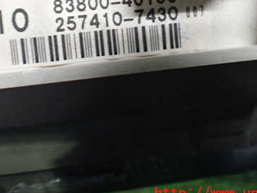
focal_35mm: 51
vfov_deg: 28.0
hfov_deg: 37.3
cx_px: 100
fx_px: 379
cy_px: 39
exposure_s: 1/40
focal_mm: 5.4
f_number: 2.3
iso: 800
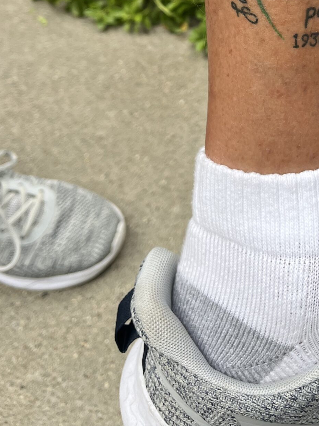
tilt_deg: -49.9
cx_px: 280
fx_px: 664
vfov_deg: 32.3
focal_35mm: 54
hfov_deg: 26.2
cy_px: -16
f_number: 1.6
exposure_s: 1/368
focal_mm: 5.1
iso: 50
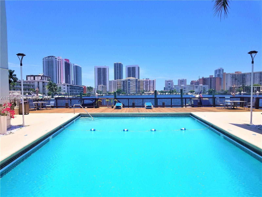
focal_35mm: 26
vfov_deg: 53.1
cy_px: 98
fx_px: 197
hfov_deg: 67.3
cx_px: 131
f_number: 1.7
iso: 50
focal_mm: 4.2
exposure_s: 1/3888
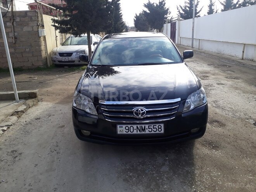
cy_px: 96
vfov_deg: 51.4
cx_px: 128
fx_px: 200
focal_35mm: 27
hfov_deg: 65.3
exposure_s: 1/561
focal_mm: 3.6
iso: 40
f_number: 1.9
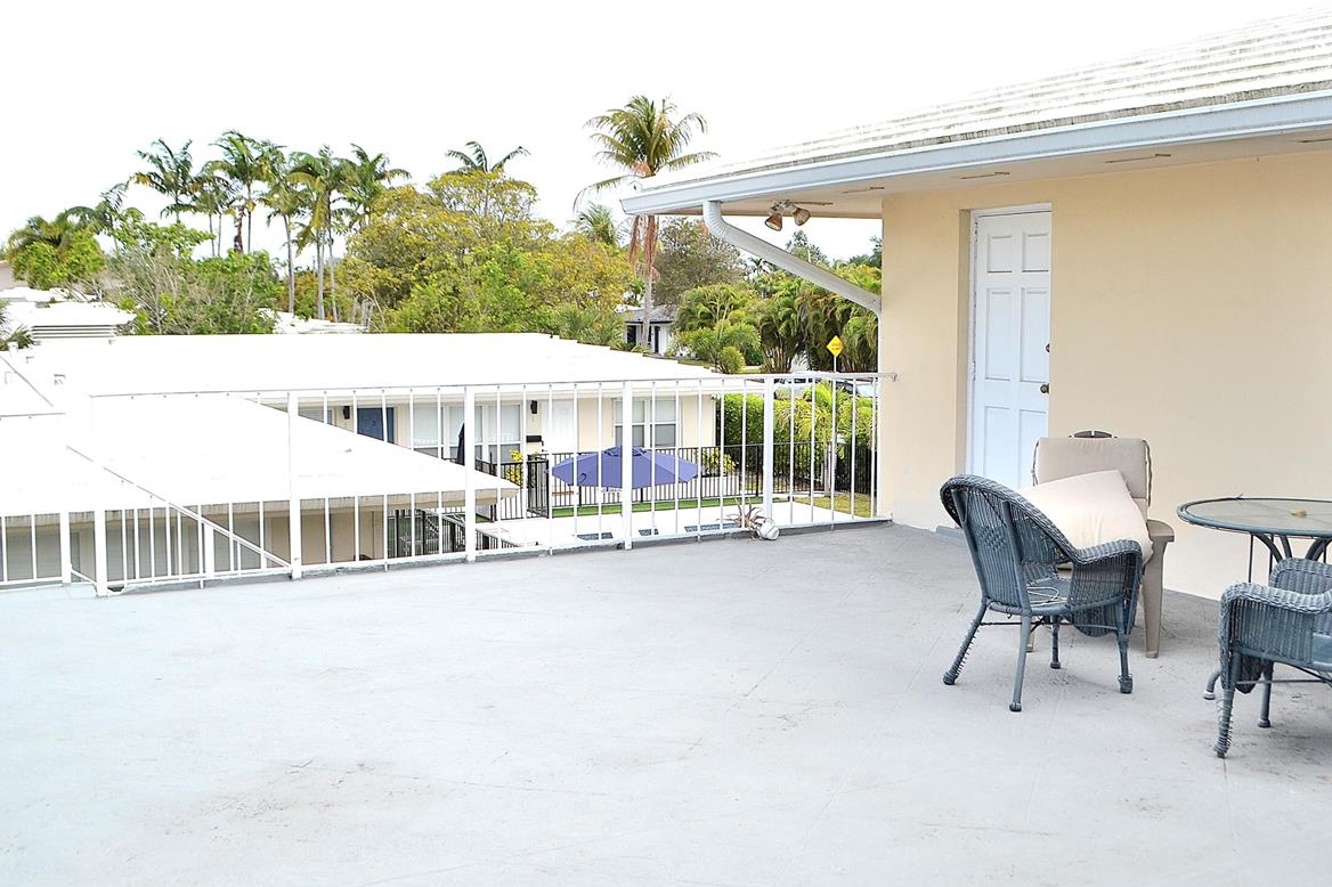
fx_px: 1369
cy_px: 388
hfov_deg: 51.6
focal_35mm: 37
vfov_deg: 35.9
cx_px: 794
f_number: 8
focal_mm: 18
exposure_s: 1/250
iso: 100
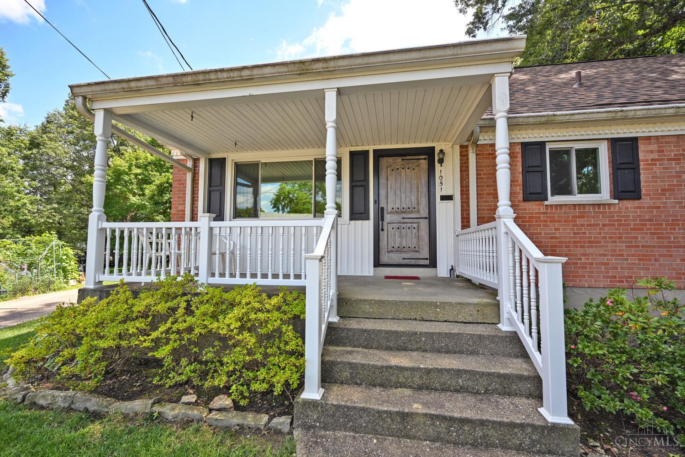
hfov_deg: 98.5
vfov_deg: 75.5
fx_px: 295
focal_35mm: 16
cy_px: 228
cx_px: 342
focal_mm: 15.5
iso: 200
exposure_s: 1/250
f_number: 5.6
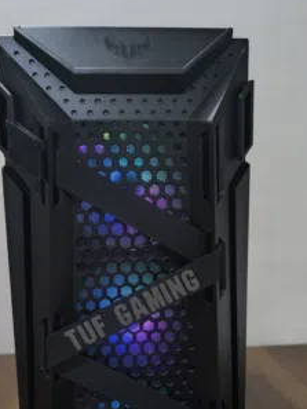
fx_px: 366
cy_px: 267
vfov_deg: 57.3
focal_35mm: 31
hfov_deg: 45.4
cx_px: 135
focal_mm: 6.14
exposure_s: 1/33.3
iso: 1250
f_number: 1.65
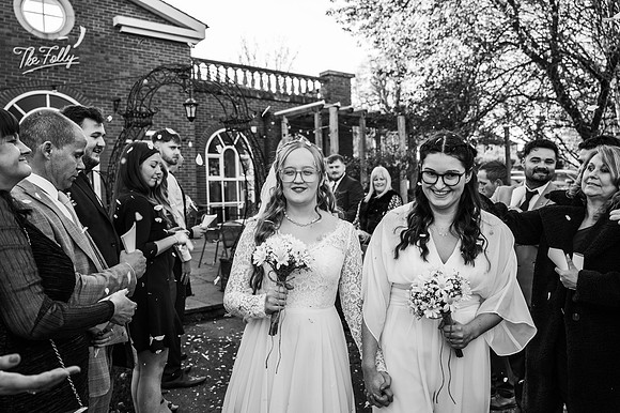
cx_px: 310
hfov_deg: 62.0
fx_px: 516
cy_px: 206
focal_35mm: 30
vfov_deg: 43.6
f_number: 4
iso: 450
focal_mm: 30
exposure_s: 1/640
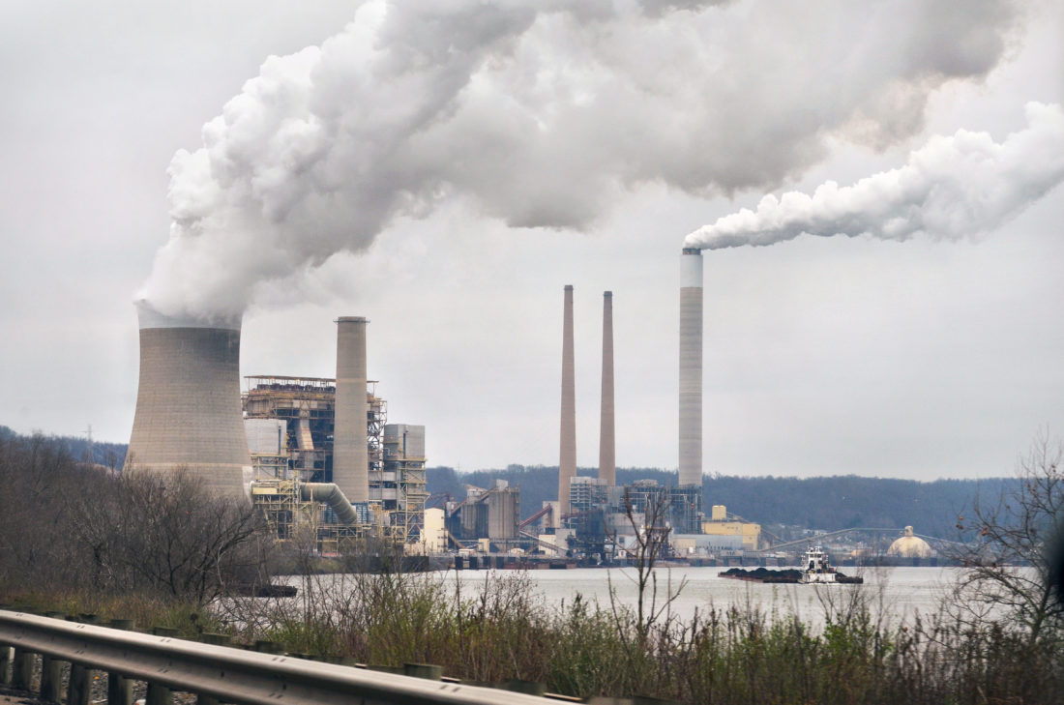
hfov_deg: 19.0
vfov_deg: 12.6
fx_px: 3186
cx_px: 532
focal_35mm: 108
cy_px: 352
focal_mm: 72
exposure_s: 1/250
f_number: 10
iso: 400
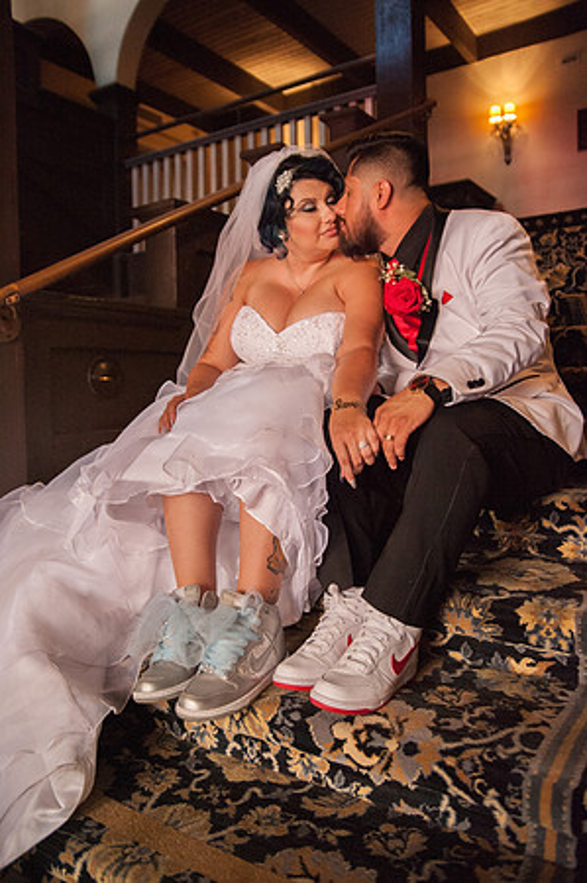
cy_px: 442
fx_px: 686
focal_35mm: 28
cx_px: 294
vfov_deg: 65.5
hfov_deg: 46.3
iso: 4000
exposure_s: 1/320
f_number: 2.8
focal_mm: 28
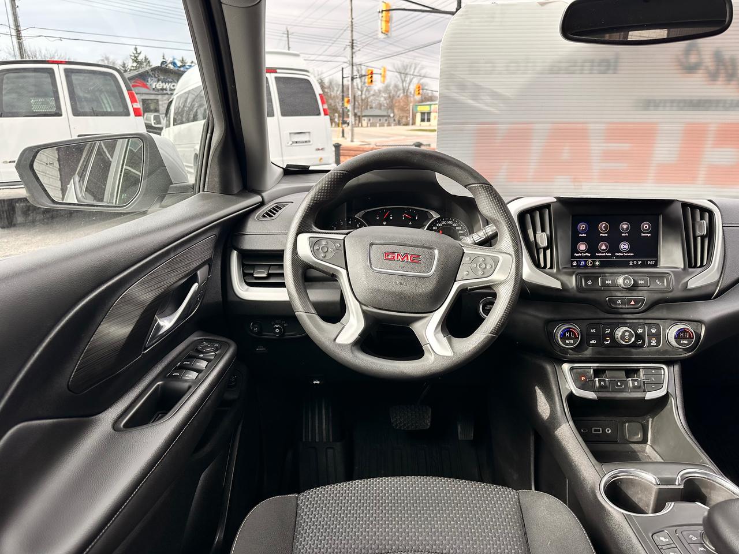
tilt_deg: -15.9
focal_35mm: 24
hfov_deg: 71.6
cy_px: 277
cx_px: 370
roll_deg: +1.0
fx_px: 512
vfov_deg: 56.8
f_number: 1.78
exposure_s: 1/351
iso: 80
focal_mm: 6.86
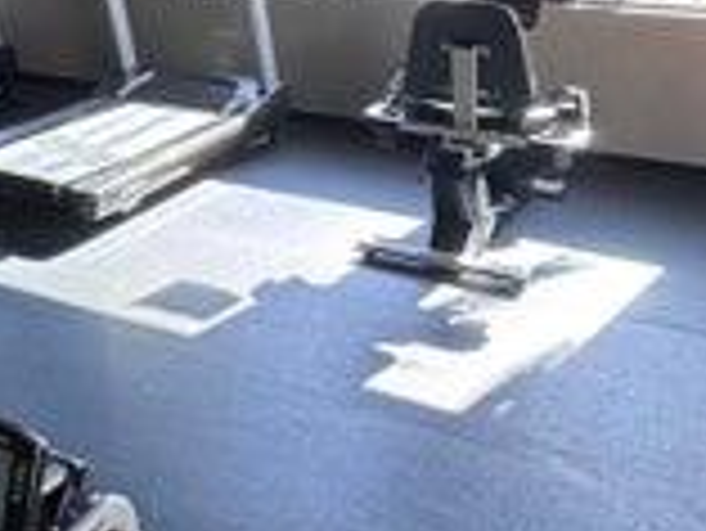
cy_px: 45
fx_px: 1163
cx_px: -229
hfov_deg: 27.6
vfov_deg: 24.9
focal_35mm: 57
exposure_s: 1/99
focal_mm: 2.22
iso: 250
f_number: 2.2
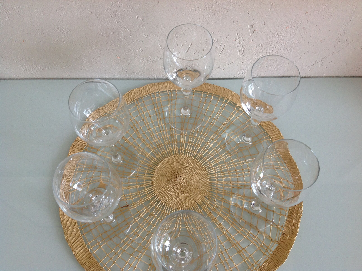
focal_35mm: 35
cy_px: 136
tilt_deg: -64.4
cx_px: 181
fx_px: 365
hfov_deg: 52.7
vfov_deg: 40.6
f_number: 2.4
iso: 64
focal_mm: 4.28
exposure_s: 1/60
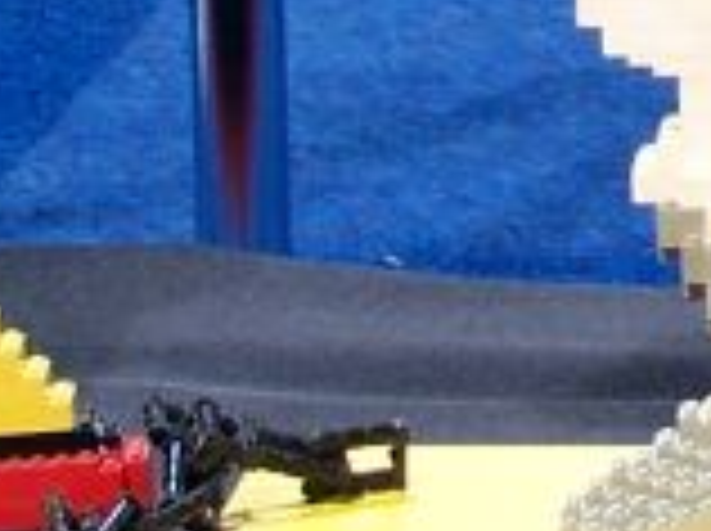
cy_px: -738
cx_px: 1512
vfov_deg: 3.5
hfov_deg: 4.7
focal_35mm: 416
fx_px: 8532
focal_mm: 10.7
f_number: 3.2
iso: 80
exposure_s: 1/3
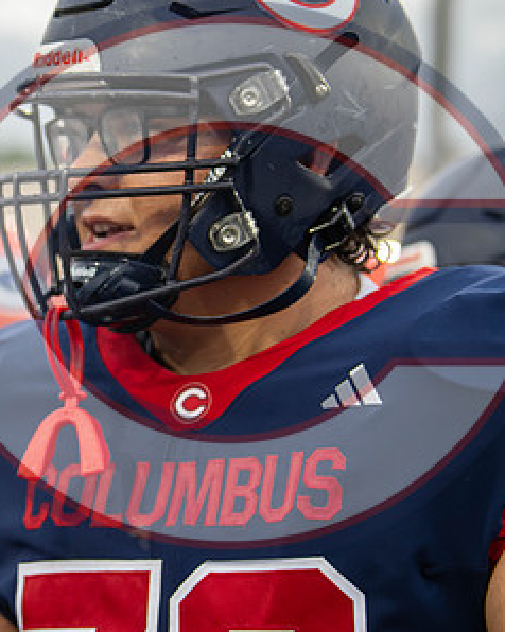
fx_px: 2787
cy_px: 282
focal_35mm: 149
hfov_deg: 10.3
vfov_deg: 12.9
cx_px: 26
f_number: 2.8
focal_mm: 70
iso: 800
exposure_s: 1/1000
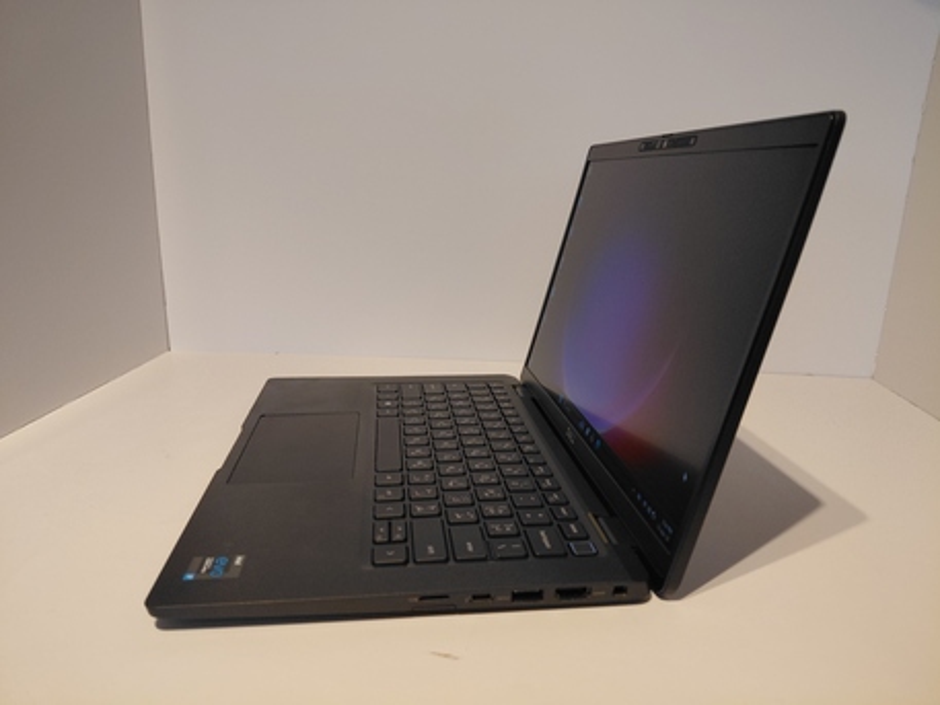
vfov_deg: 54.9
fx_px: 679
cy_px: 352
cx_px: 470
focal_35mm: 25
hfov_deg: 69.4
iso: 160
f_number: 1.8
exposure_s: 1/120
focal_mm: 4.69
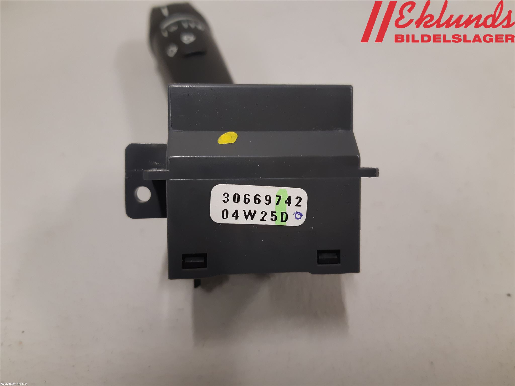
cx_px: 258
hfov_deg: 67.3
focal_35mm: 26
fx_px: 387
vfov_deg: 53.1
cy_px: 193
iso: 160
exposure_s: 1/50
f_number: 1.7
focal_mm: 3.93
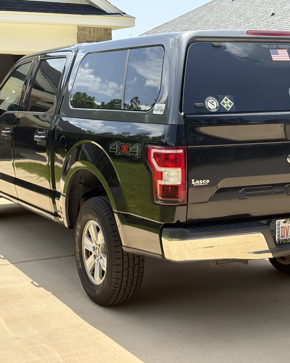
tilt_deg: -7.4
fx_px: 730
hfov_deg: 22.4
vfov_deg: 27.9
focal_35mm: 68
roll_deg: +0.4
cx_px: 175
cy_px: 181
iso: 50
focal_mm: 5.96
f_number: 1.6
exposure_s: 1/1517
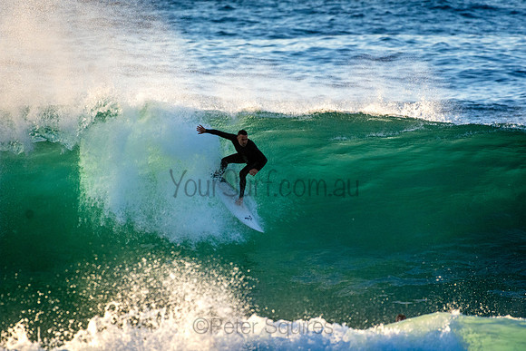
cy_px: 176
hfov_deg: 2.7
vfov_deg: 1.8
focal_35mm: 750
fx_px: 10960
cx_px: 263
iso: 1000
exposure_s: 1/2000
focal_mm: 500
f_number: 5.6
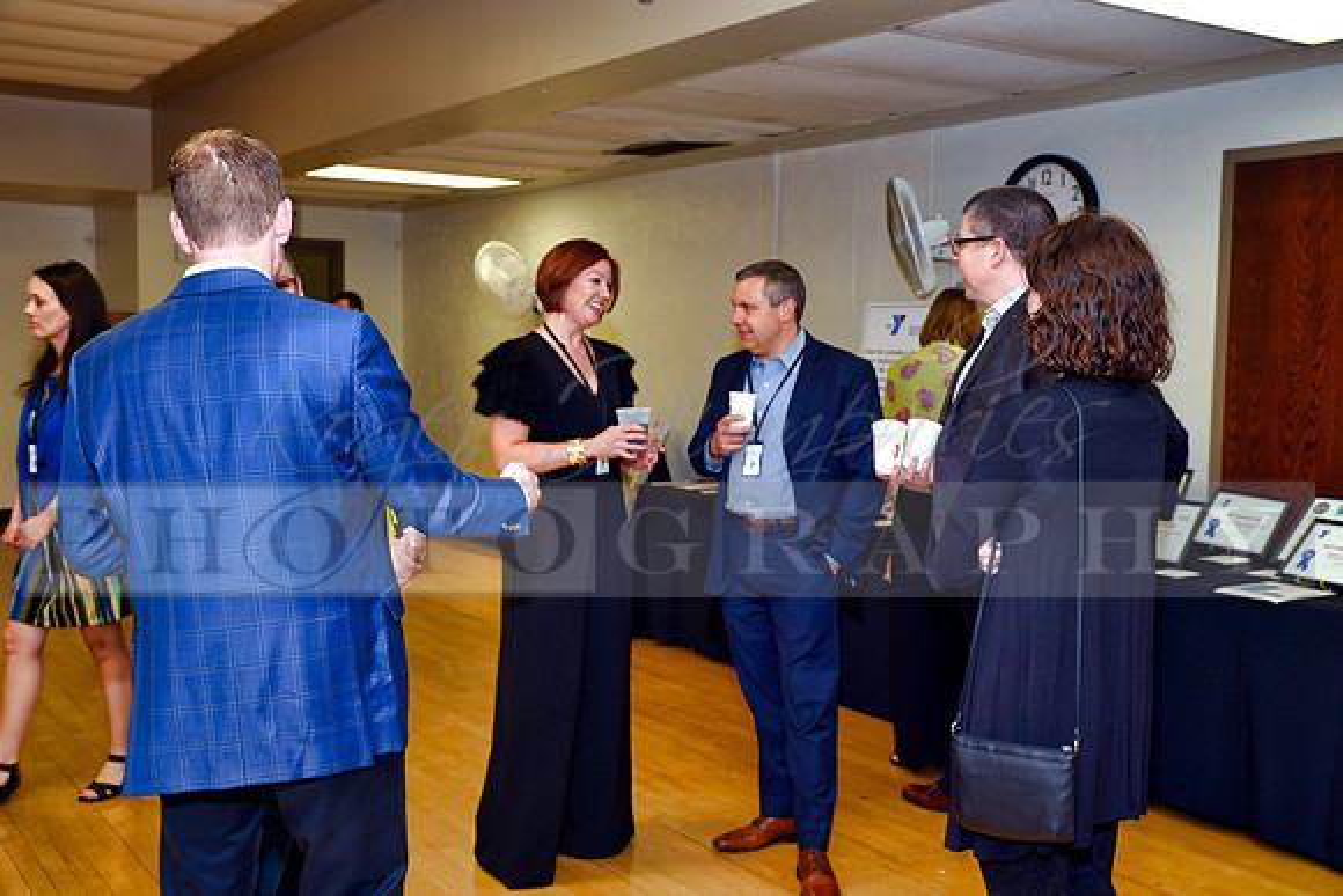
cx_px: 672
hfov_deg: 48.4
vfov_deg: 33.4
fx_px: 1493
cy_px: 448
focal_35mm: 40
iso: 200
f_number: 5
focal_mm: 40
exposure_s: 1/60
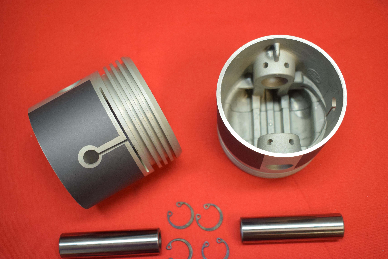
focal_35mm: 46
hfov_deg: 42.3
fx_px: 501
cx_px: 194
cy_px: 130
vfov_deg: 29.0
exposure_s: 1/60
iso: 800
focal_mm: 31
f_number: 5
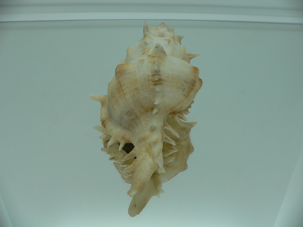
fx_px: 306
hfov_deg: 52.6
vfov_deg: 40.7
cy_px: 114
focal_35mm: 35
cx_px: 152
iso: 80
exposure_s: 1/60
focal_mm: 4.6
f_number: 2.8
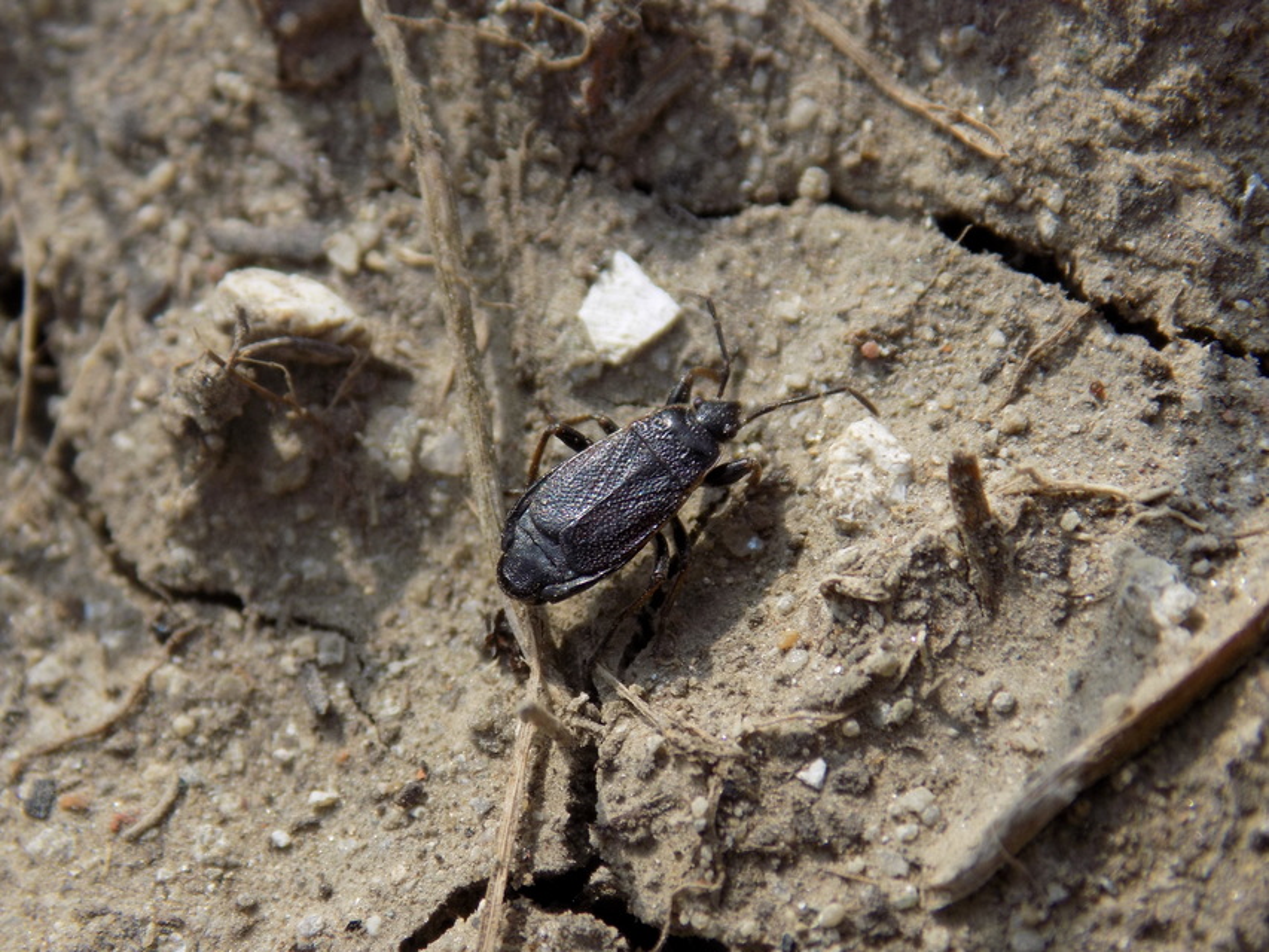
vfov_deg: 12.6
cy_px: 476
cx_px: 634
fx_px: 4326
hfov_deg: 16.7
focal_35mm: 118
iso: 80
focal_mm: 20.9
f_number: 4.8
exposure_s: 1/400
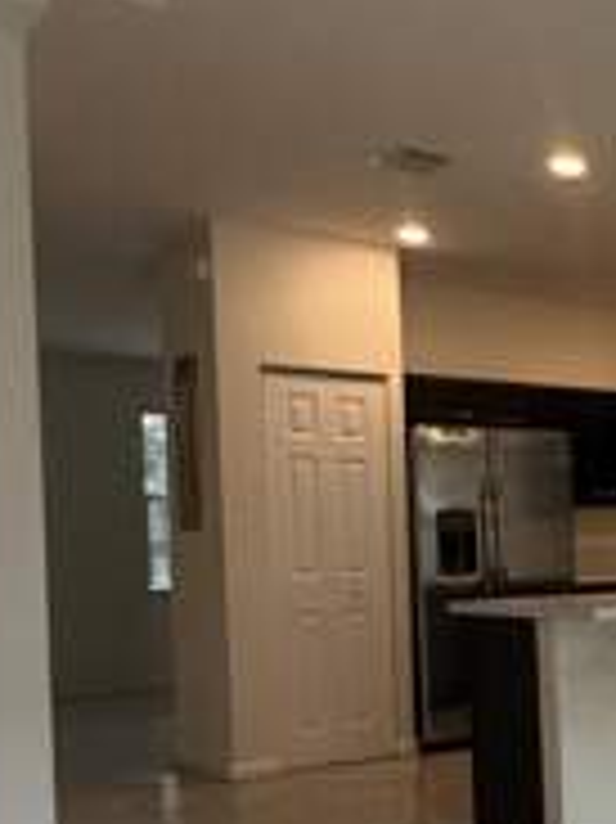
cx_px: 940
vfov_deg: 38.4
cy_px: 567
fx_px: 1164
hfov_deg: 23.4
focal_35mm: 49
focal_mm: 2.22
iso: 320
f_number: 2.2
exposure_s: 1/120
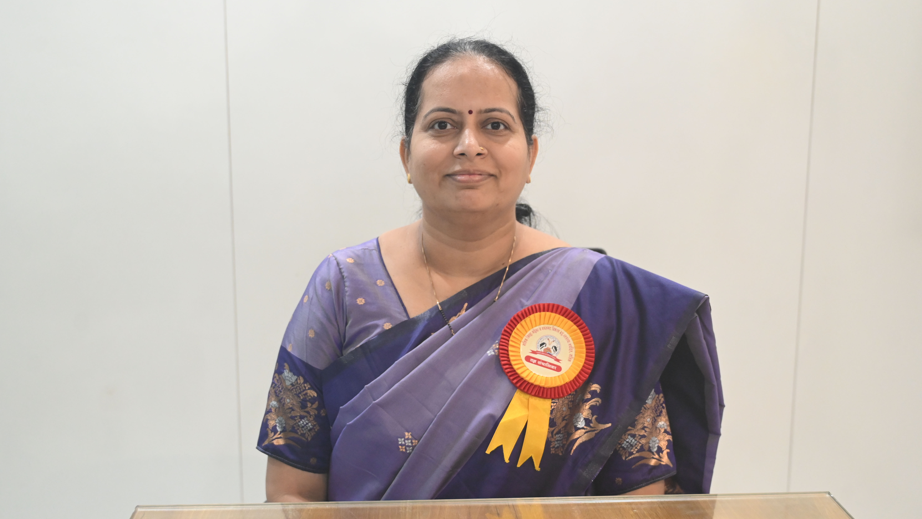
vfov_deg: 26.0
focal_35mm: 46
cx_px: 456
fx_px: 1125
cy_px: 271
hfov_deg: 44.6
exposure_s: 1/125
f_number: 4
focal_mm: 43
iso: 3200
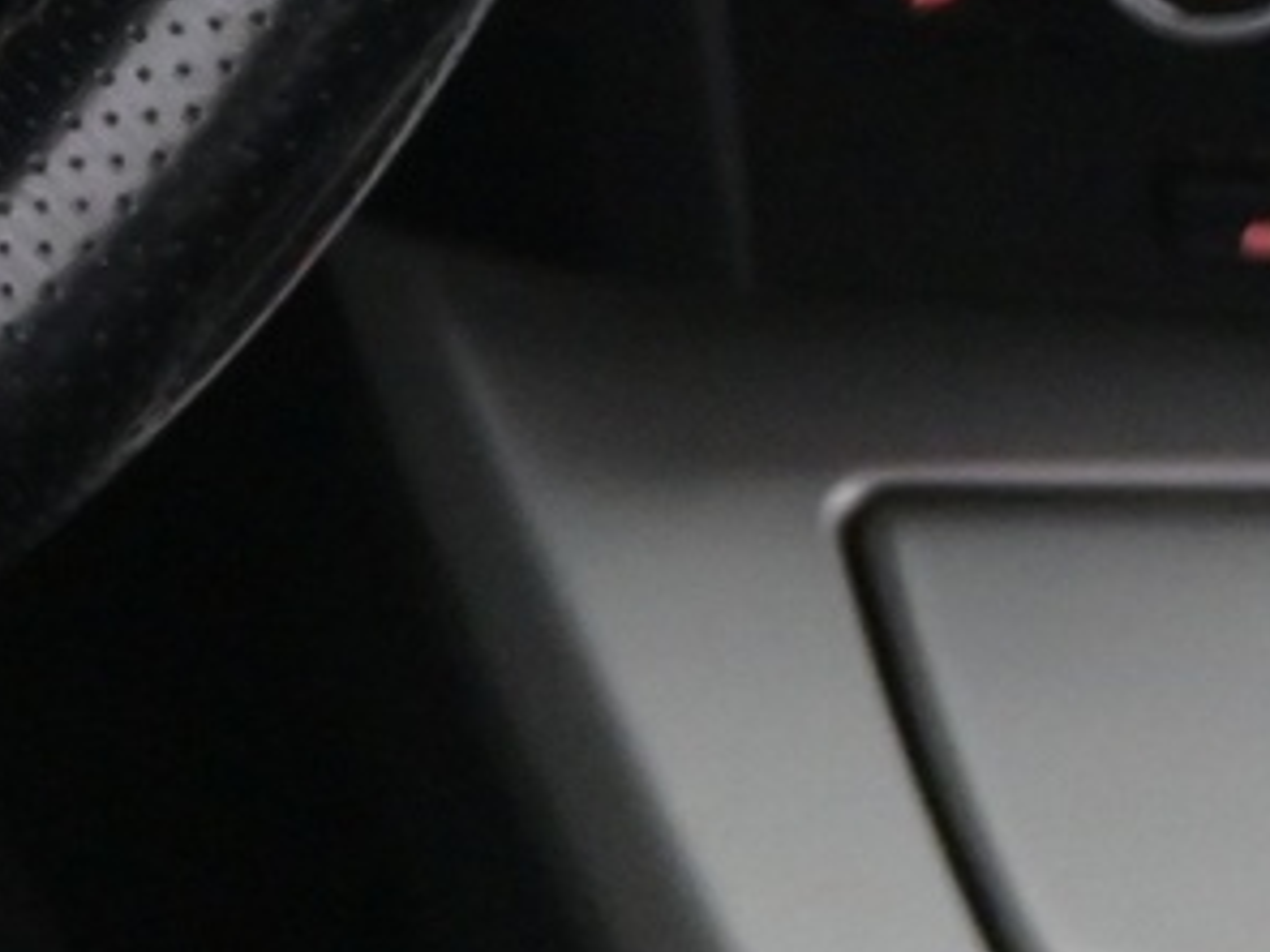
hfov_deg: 7.9
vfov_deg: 6.1
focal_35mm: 237
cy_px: -913
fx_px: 8695
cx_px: -1360
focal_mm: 30
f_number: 4.8
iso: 4000
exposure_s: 1/50
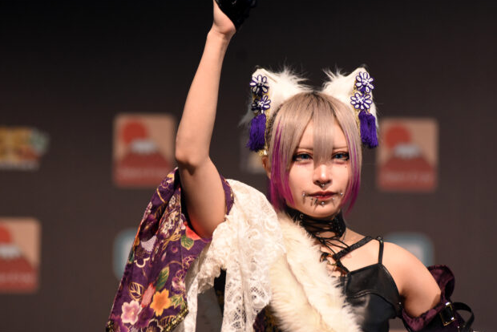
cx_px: 274
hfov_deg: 8.5
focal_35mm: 242
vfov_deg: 5.7
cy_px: 195
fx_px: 3342
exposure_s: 1/640
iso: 3200
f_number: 4
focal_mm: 200
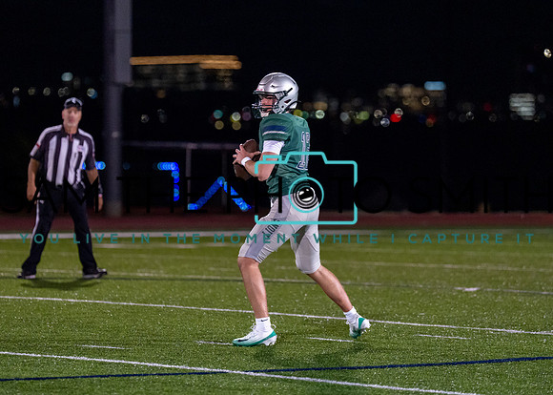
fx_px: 3879
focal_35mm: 247
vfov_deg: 5.8
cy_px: 165
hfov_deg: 8.2
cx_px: 271
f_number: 2.8
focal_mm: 163
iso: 2500
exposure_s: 1/1000
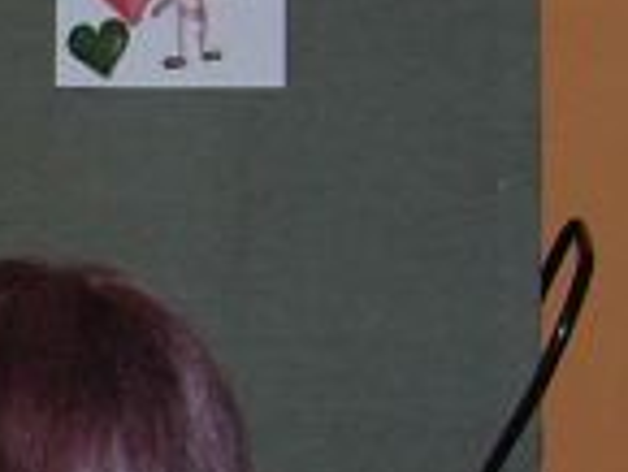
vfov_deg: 7.5
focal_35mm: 198
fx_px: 3595
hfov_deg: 9.3
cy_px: 208
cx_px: -645
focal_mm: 6
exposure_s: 1/60
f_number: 2.7
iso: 125
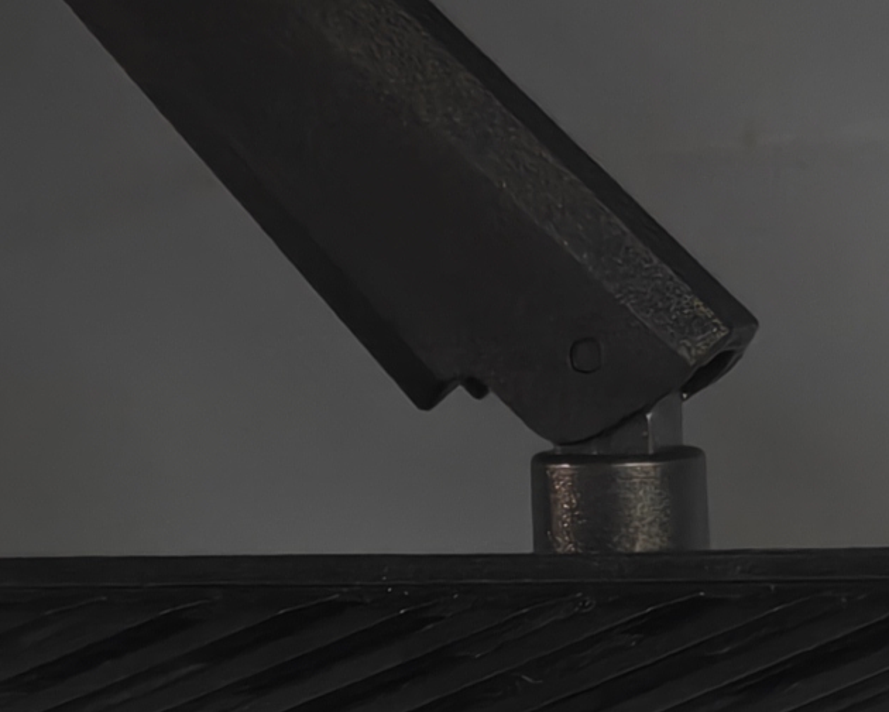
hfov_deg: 13.2
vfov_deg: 10.2
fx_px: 3841
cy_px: 1062
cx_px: 669
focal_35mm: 146
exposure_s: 1/36
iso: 2000
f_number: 1.6
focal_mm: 6.06
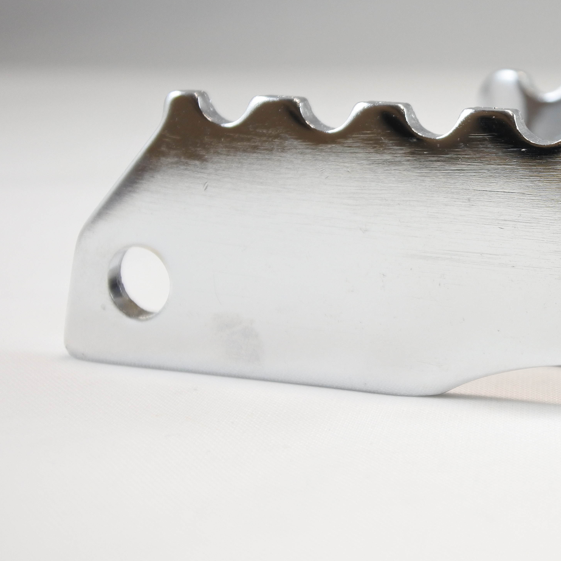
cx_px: 523
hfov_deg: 21.1
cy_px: 207
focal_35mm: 80
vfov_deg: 21.6
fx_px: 1467
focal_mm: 18.4
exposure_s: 1/125
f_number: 4.5
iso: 450
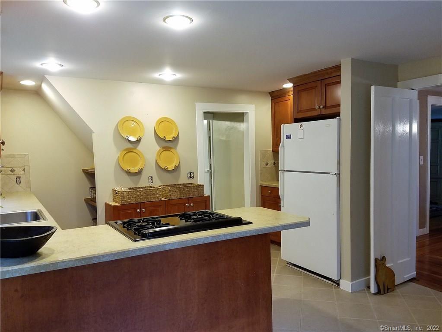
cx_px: 221
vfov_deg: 53.1
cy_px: 166
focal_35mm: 26
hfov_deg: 67.3
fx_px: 332
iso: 160
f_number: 1.7
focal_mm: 4.2
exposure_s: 1/60
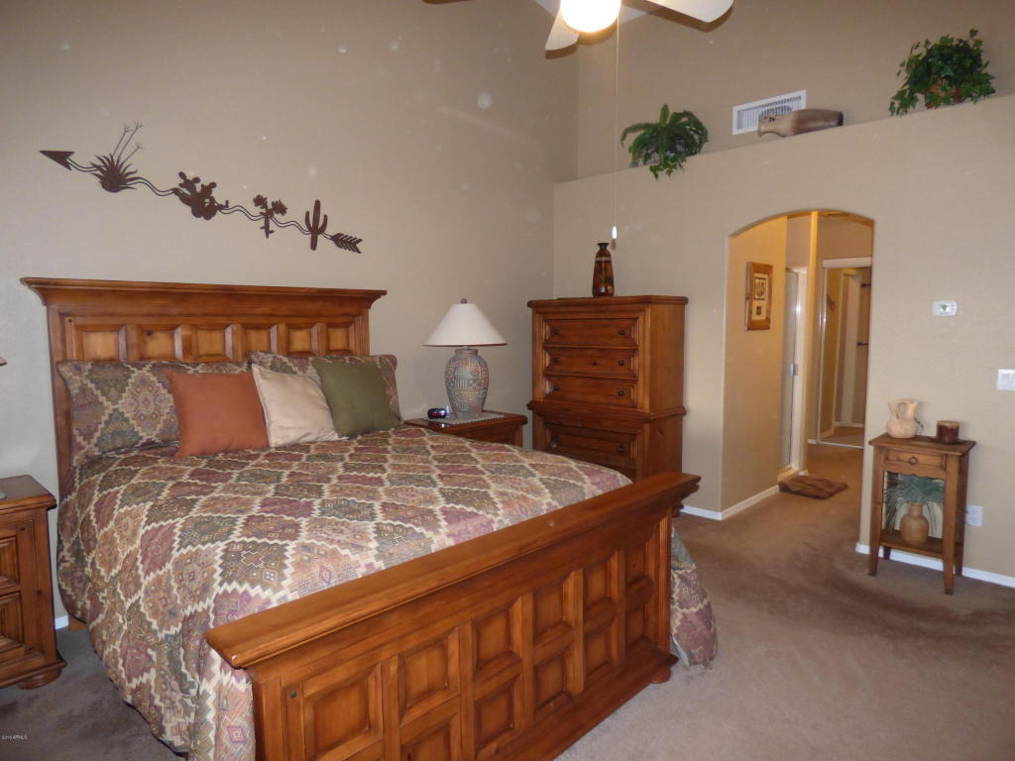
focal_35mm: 20
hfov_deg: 81.7
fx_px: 586
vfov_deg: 66.0
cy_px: 380
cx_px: 508
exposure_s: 1/60
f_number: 2.8
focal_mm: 3.58
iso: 250
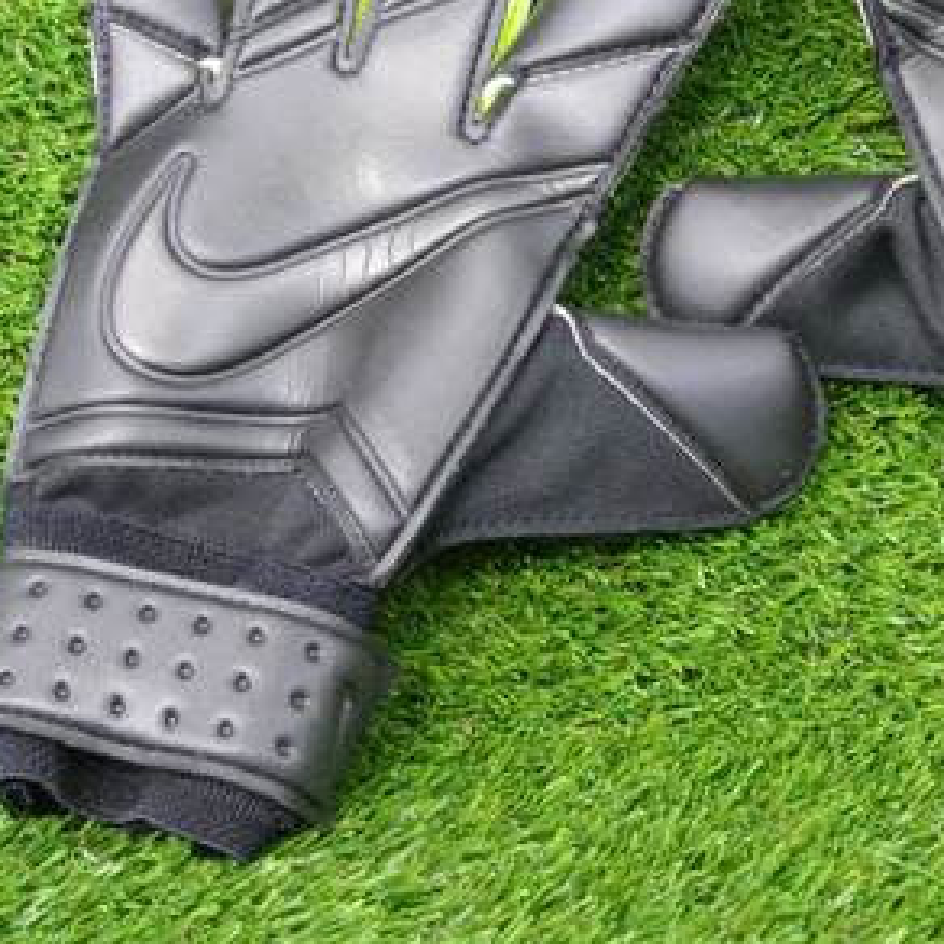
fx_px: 2993
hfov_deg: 17.8
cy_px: 272
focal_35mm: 97
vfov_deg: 17.8
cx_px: 698
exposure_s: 1/30
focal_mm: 19.6
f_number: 4.8
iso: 800
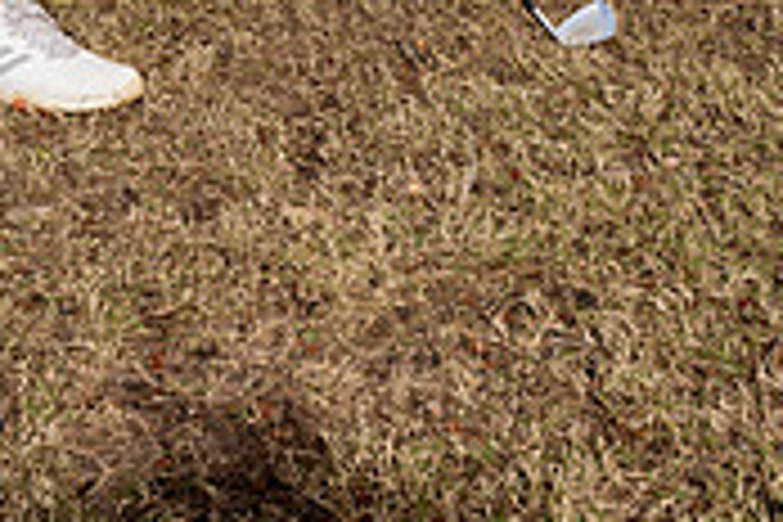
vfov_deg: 14.6
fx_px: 1740
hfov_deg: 25.1
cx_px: 207
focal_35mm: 80
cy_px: -459
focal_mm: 31
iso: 100
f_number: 8
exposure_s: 1/250
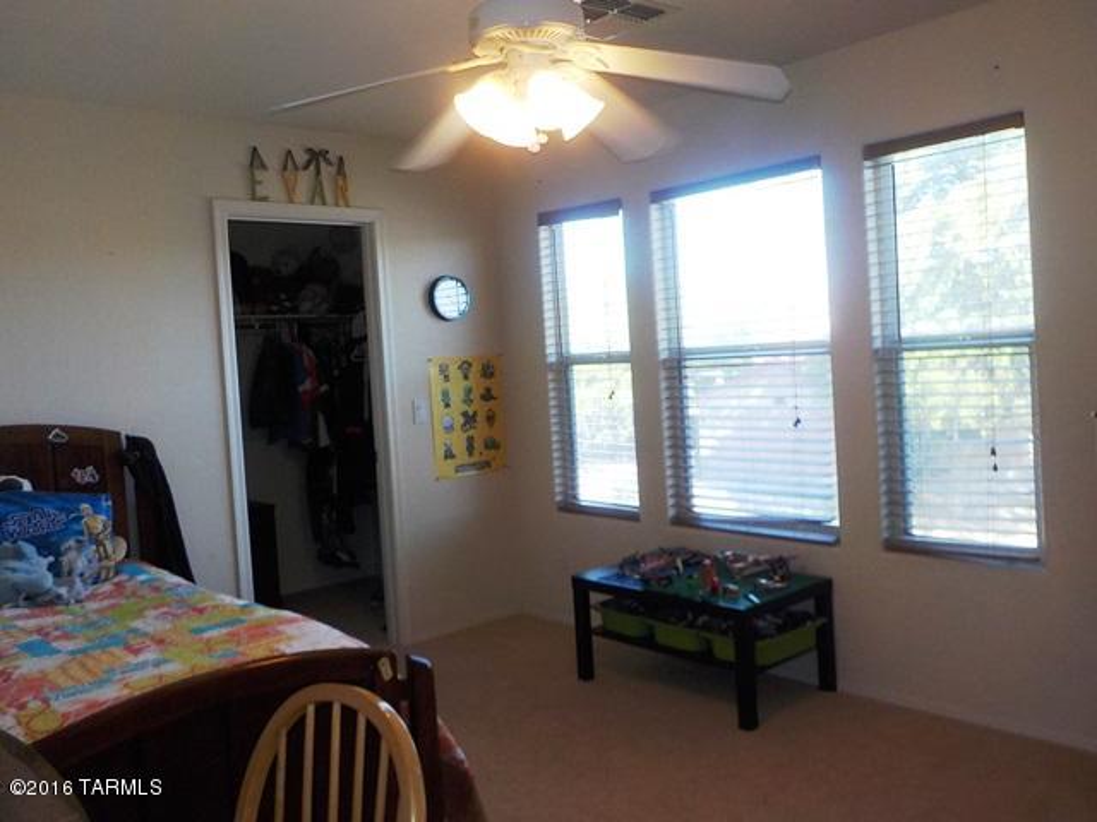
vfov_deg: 46.8
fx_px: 951
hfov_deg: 60.0
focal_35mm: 30
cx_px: 548
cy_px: 411
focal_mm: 4.1
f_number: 3.3
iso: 125
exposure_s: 1/60
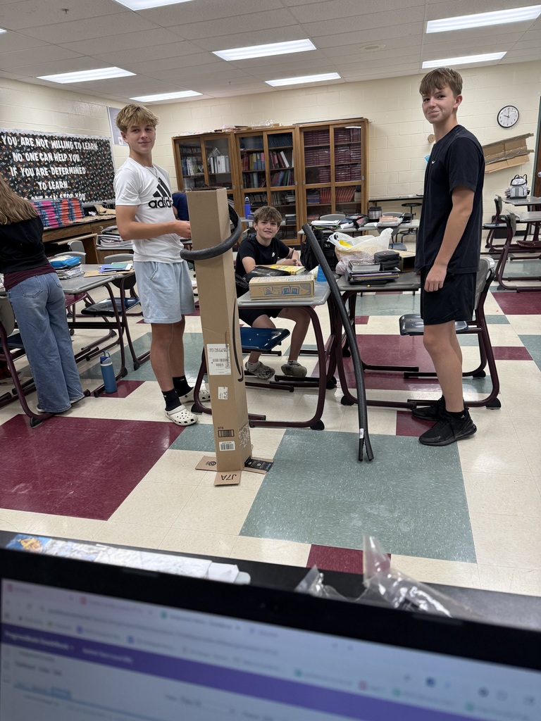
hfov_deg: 56.8
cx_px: 270
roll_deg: +3.6
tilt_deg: -19.6
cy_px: 360
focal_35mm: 24
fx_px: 500
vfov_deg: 71.6
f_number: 1.78
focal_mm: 6.76
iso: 160
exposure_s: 1/127
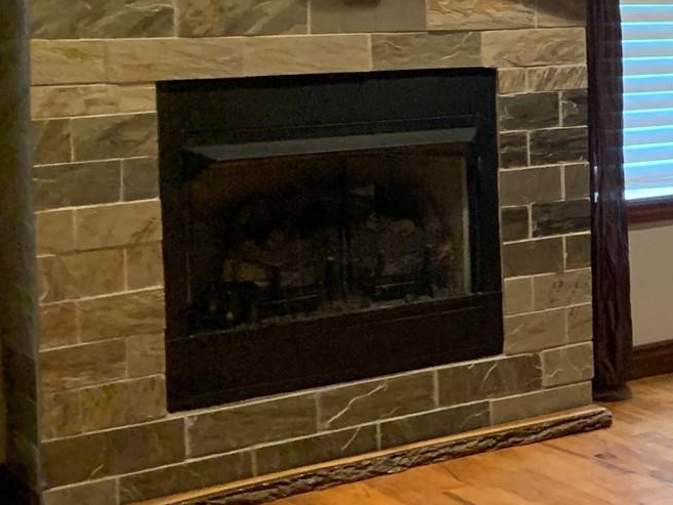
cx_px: 1025
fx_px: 1575
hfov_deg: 20.5
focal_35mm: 81
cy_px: 46
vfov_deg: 17.9
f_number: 1.8
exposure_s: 1/30
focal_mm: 4.25
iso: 500
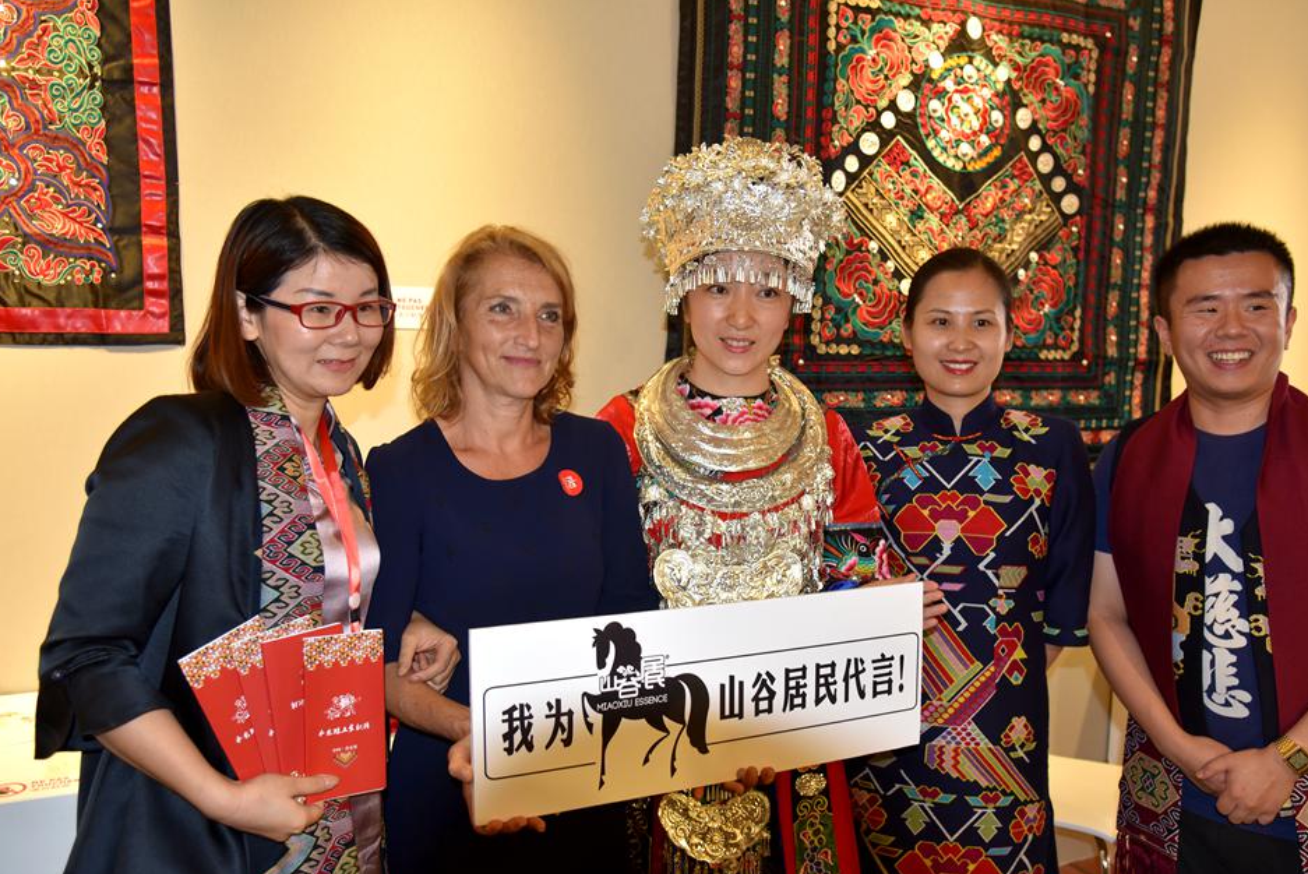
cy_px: 464
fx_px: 1163
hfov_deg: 58.7
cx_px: 676
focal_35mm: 32
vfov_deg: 41.2
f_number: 4.5
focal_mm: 30
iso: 800
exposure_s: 1/80
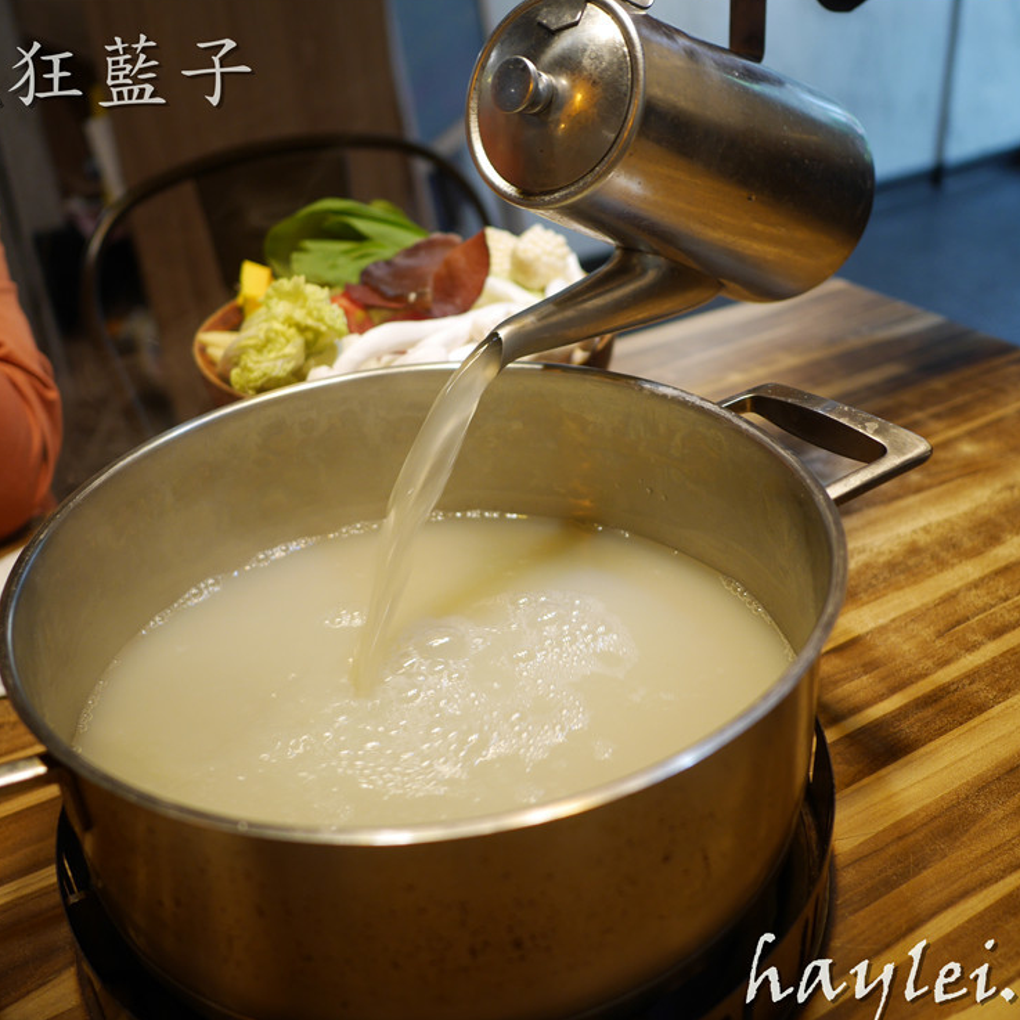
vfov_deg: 46.0
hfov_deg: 46.0
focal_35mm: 36
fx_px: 1200
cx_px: 508
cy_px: 511
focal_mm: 15
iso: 250
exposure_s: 1/60
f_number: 1.7
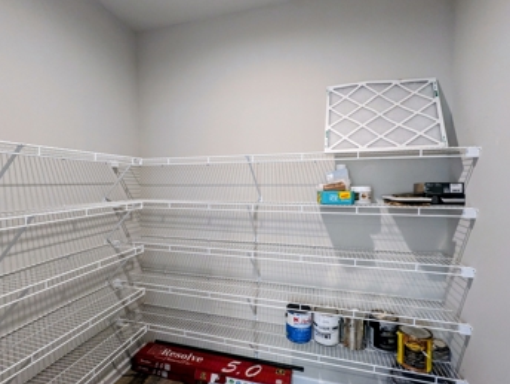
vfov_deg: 74.8
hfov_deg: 90.9
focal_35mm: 17
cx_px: 244
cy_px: 198
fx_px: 251
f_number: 2.2
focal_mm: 2.35
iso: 361
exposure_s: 1/60
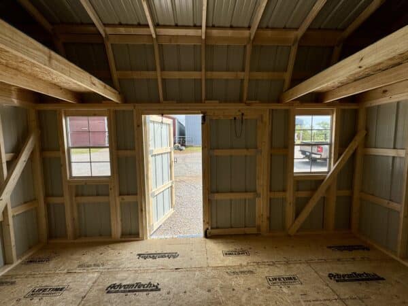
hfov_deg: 102.1
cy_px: 153
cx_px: 204
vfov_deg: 85.7
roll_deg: +0.2
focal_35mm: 14
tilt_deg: -5.2
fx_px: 165
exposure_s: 1/1256
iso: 40
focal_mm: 2.22
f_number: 2.2
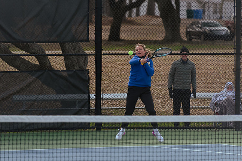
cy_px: 81
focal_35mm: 320
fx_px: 2149
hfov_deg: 6.4
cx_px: 119
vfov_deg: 4.3
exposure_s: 1/2500
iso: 640
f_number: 5.6
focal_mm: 300
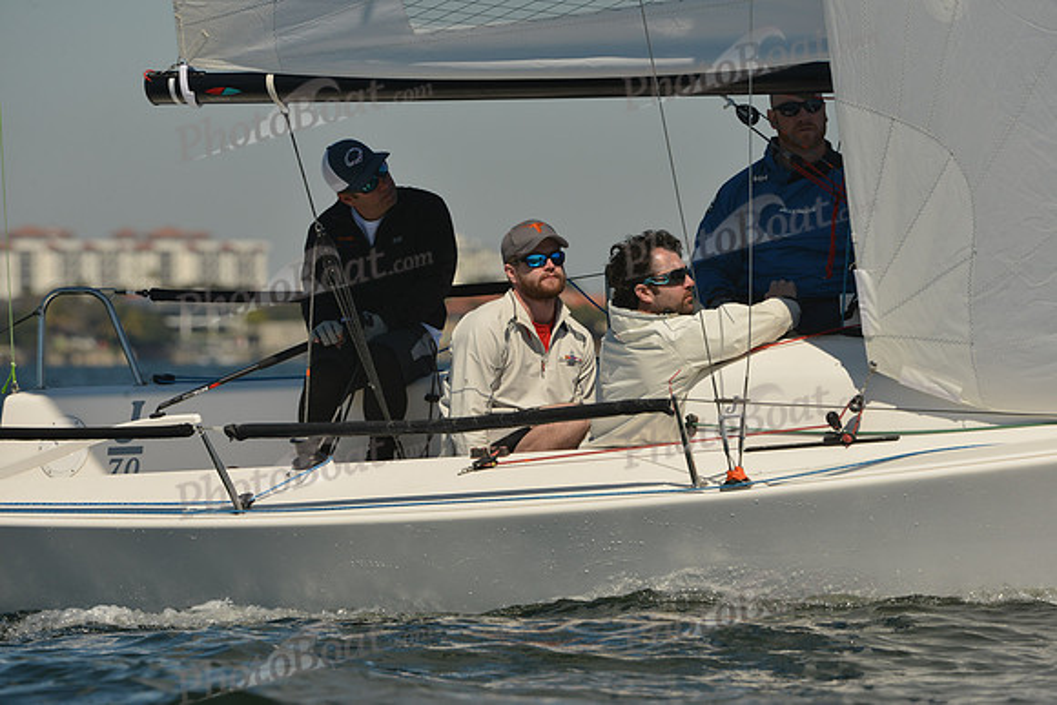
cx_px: 528
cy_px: 352
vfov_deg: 3.4
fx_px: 11747
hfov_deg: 5.2
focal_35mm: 400
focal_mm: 400
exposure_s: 1/1250
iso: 320
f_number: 9
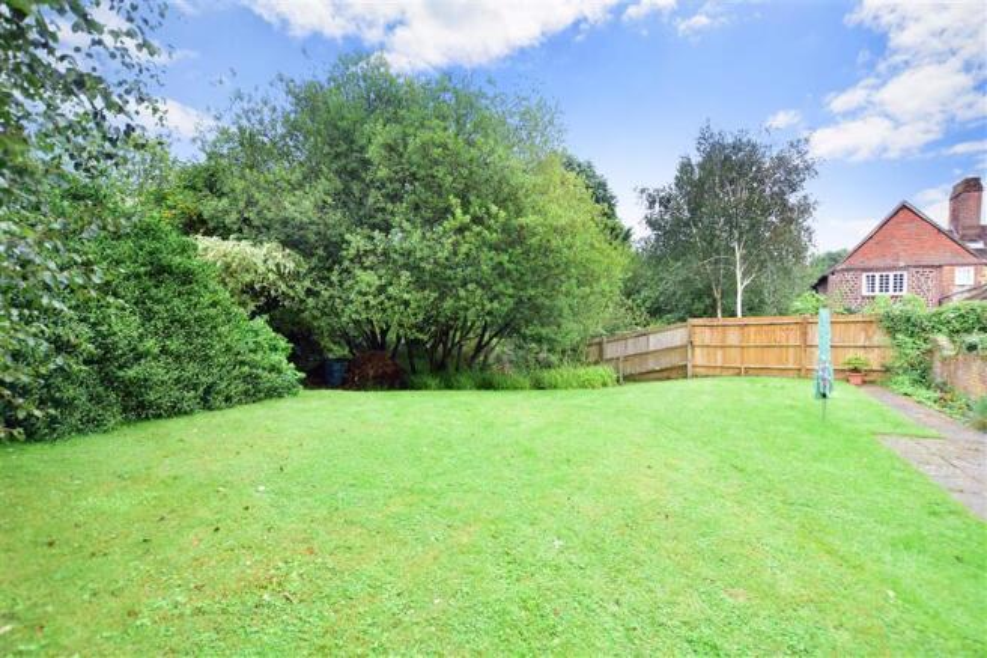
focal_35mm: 15
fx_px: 411
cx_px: 494
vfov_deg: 77.3
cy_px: 329
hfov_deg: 100.4
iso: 400
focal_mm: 10
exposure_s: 1/125
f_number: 5.6
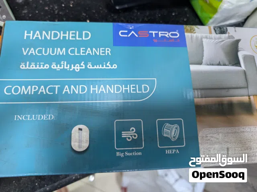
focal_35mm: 24
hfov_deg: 71.6
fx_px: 178
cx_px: 128
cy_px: 96
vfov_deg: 56.8
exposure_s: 1/204
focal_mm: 6.9
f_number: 1.68
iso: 651
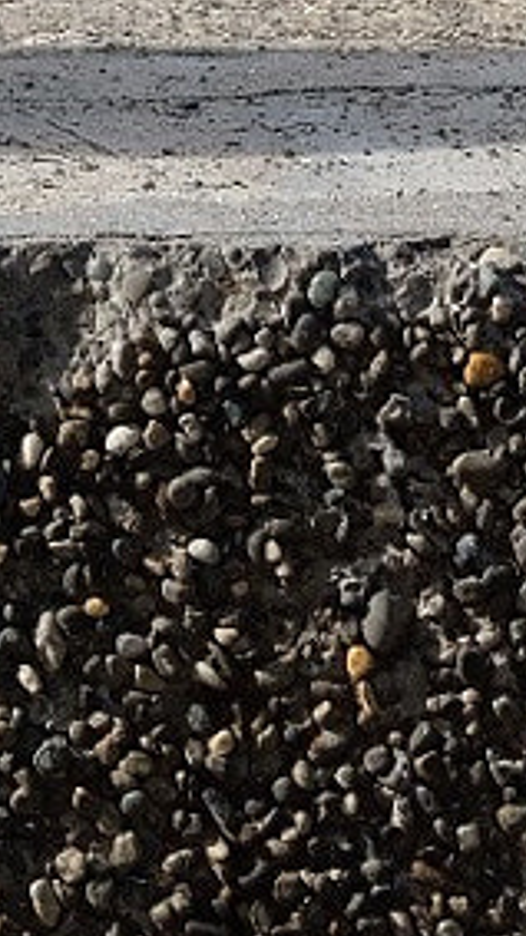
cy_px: -959
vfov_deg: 8.2
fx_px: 6180
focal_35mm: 249
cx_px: -815
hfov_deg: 4.7
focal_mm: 27.7
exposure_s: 1/1000
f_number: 4.5
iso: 200
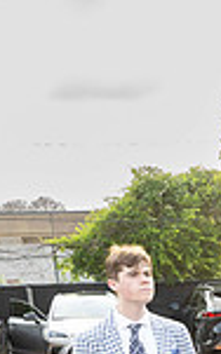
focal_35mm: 94
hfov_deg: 11.7
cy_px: 447
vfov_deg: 20.4
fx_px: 908
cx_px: 501
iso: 500
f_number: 7.1
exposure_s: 1/200
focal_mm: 24
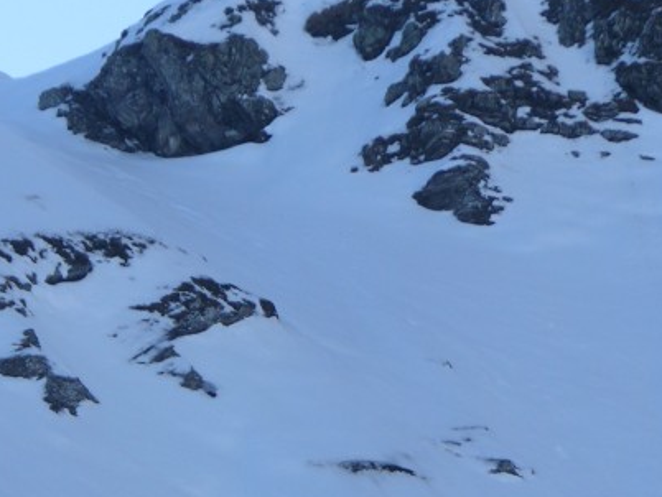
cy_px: 332
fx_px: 7310
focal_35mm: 382
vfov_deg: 3.9
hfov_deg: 5.2
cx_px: 247
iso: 50
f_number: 4.4
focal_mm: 37.7
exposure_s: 1/206
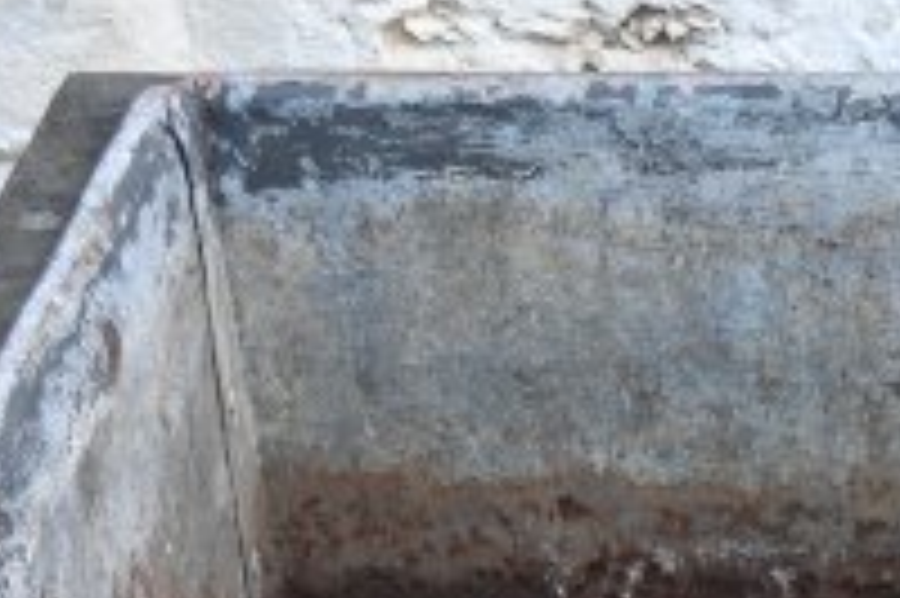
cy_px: 1781
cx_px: 1516
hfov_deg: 10.4
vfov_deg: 6.6
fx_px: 4721
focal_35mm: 189
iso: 450
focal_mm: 21
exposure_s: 1/125
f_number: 3.5
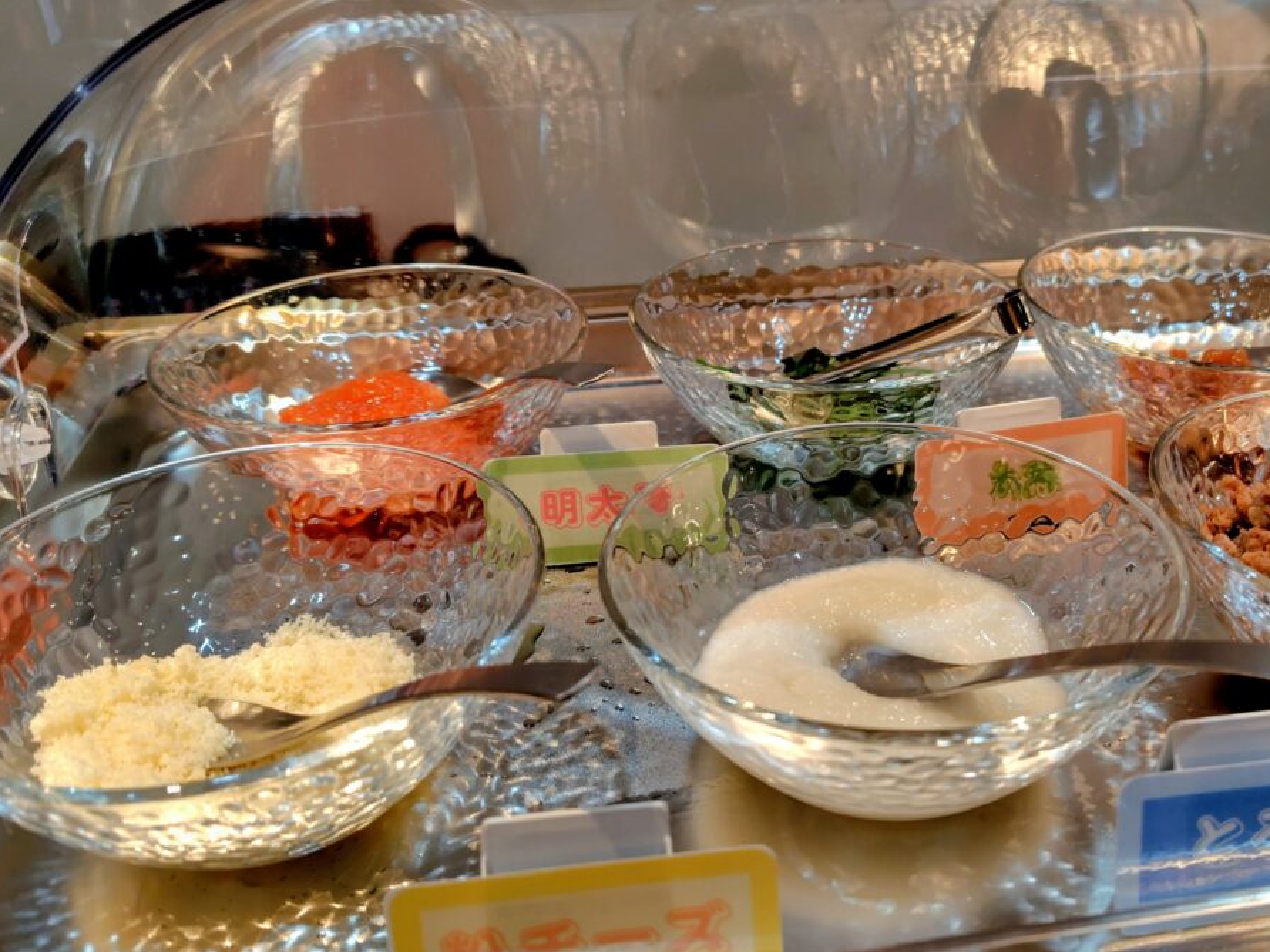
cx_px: 784
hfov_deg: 54.8
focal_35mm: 33
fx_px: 1211
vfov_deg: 42.9
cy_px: 433
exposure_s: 1/100
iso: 152
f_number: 1.9
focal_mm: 5.6
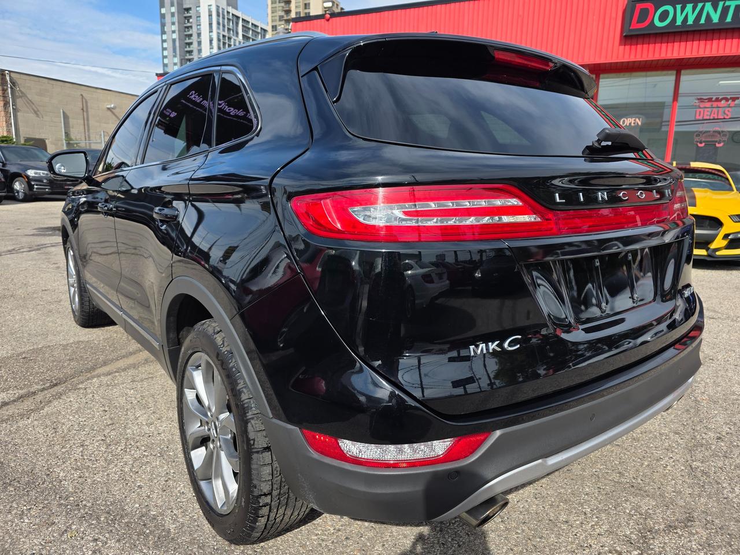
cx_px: 370
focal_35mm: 23
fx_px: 492
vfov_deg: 58.9
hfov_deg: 73.9
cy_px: 278
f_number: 1.7
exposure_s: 1/3512
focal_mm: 6.3
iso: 80
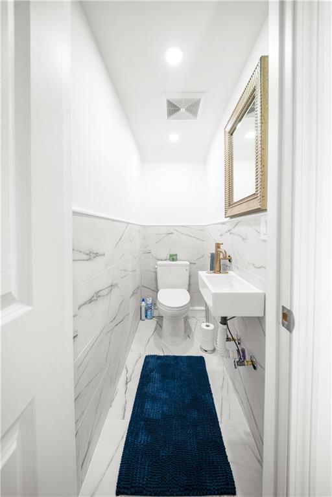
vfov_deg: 112.6
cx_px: 166
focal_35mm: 12
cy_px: 248
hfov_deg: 90.0
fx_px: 166
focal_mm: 12
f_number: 4.5
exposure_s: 1/320
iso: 1600
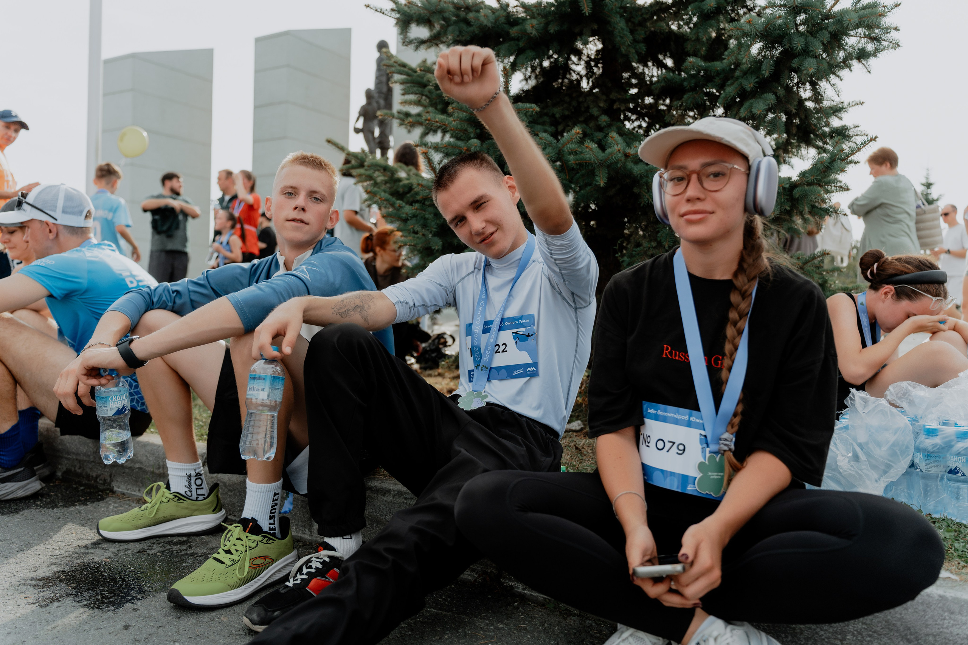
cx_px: 484
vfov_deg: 46.4
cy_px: 322
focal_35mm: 28
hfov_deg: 65.5
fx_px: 753
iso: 250
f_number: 2.8
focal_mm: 28
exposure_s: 1/2500
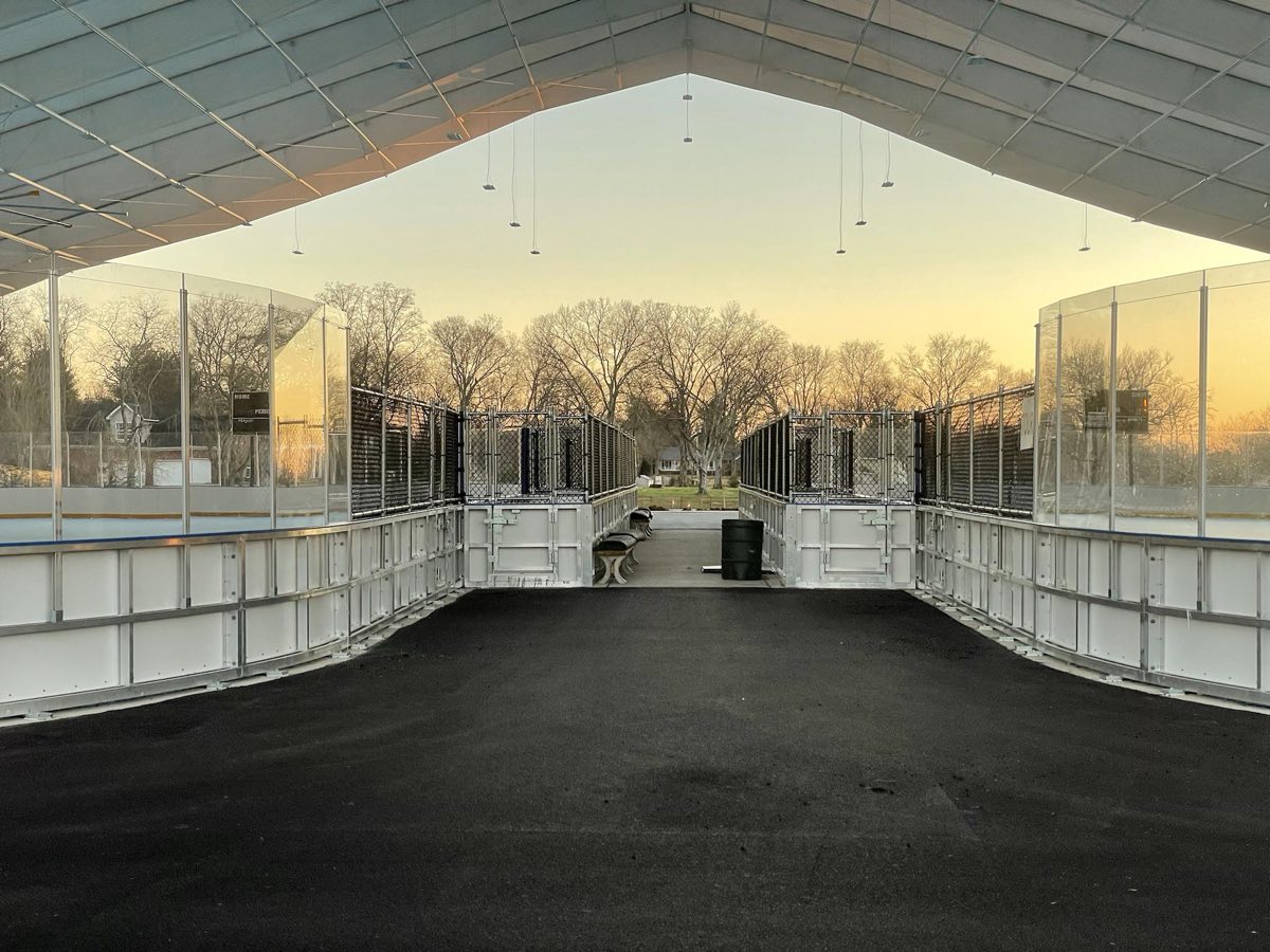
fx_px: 1908
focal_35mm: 52
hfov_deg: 36.8
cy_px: 476
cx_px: 635
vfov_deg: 28.0
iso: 40
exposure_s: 1/122
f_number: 2
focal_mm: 6
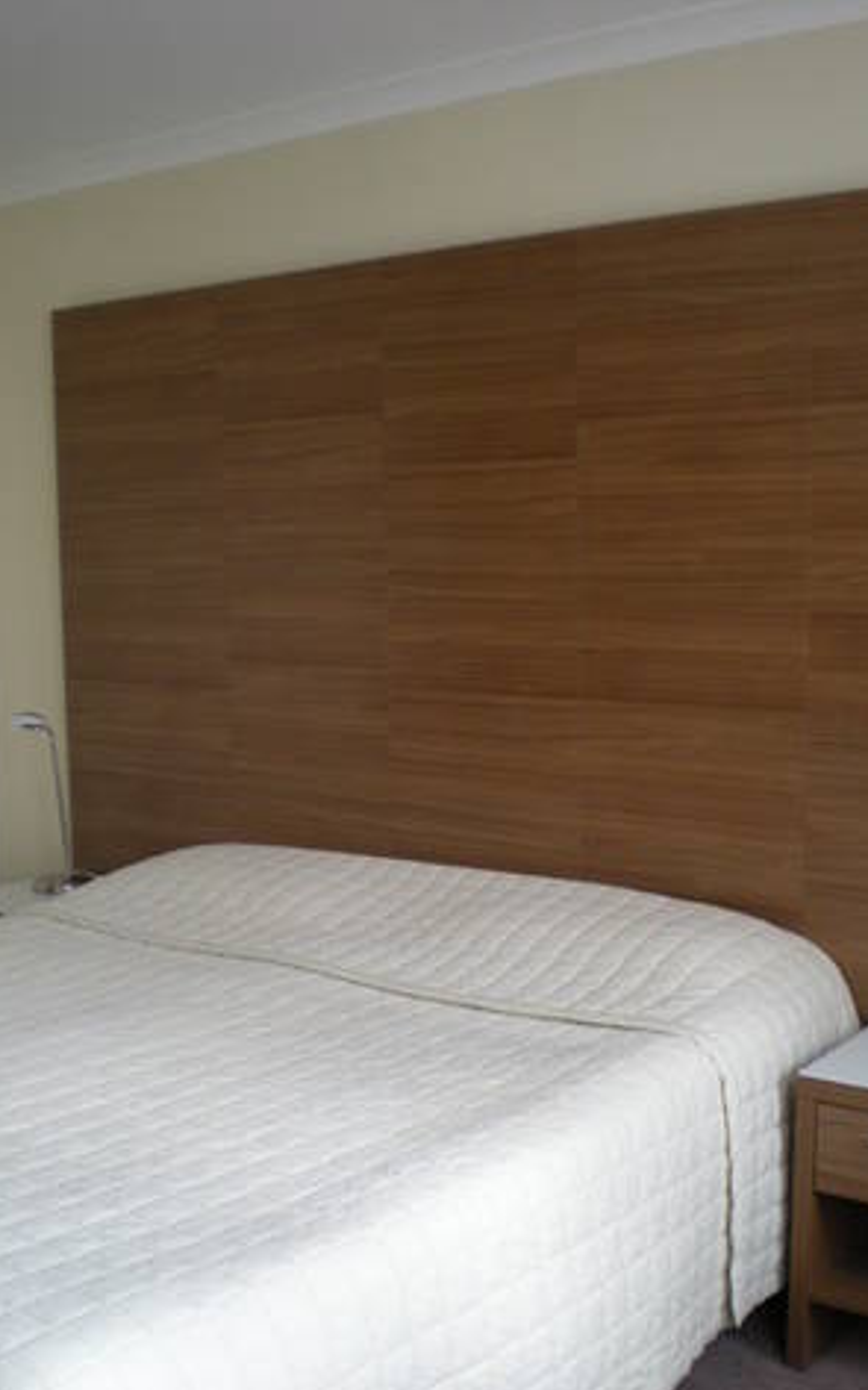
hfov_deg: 31.2
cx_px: 424
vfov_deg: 48.2
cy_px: 704
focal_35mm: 41
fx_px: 1552
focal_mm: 6.3
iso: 200
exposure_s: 1/49
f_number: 3.1
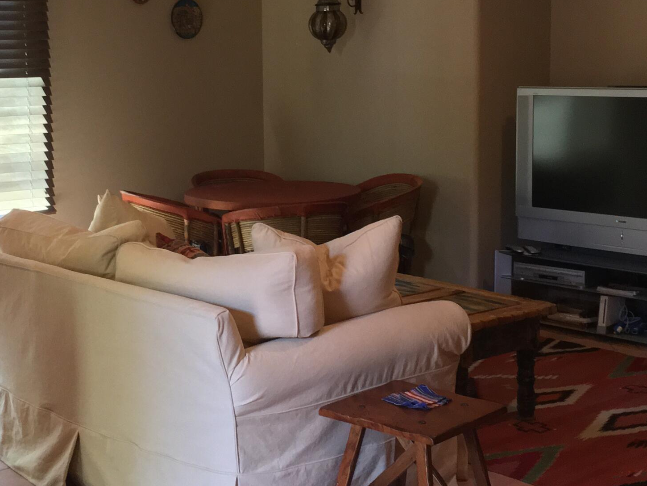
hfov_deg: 32.0
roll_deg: +0.7
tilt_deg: -6.0
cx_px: 240
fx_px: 1122
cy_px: 174
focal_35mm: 60
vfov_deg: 24.3
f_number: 2.2
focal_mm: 4.15
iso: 200
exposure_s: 1/30
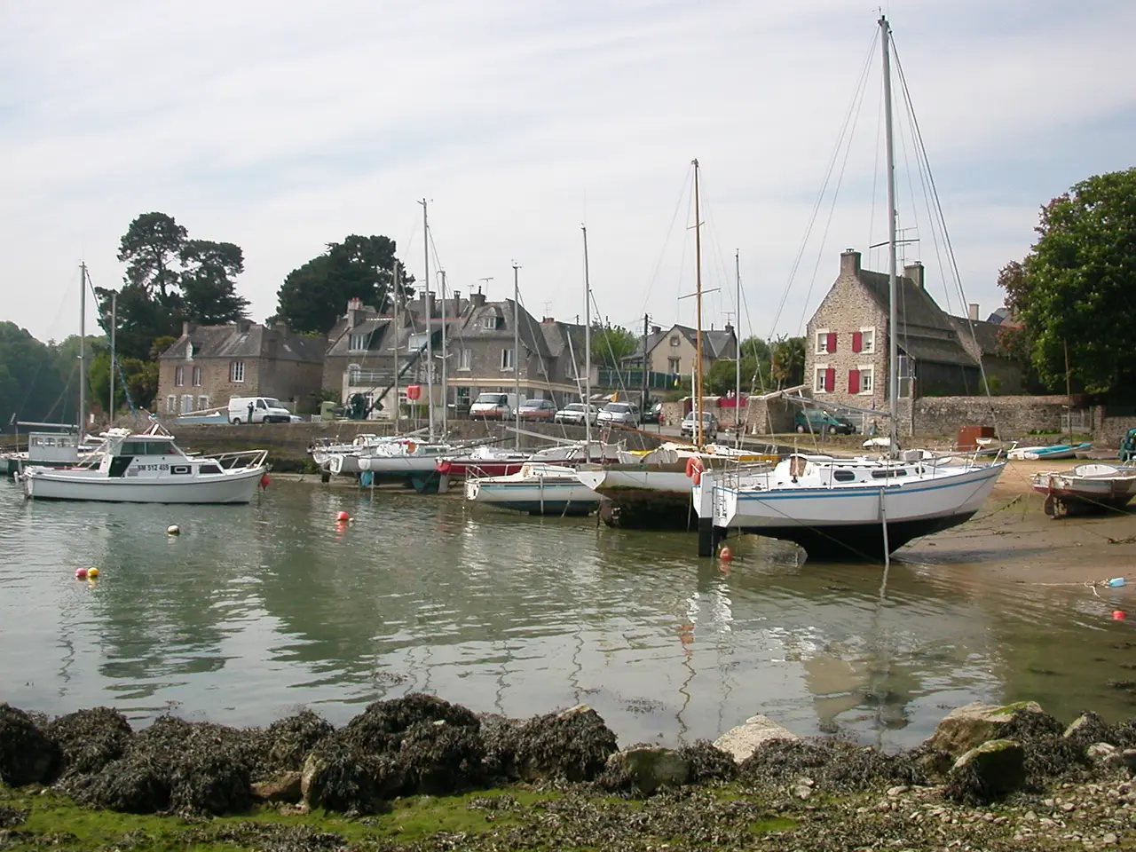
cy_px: 426
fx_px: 1214
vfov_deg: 38.7
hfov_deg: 50.1
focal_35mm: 37
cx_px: 568
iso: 100
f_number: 4.5
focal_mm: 5.6
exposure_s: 1/756
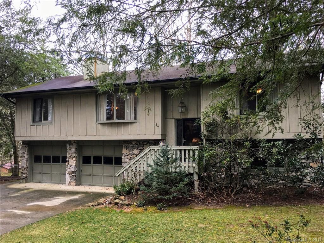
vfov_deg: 48.2
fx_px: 271
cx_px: 162
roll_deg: +0.7
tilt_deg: +4.8
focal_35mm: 29
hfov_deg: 61.7
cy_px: 122
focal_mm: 4.15
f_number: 2.2
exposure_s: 1/120
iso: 32
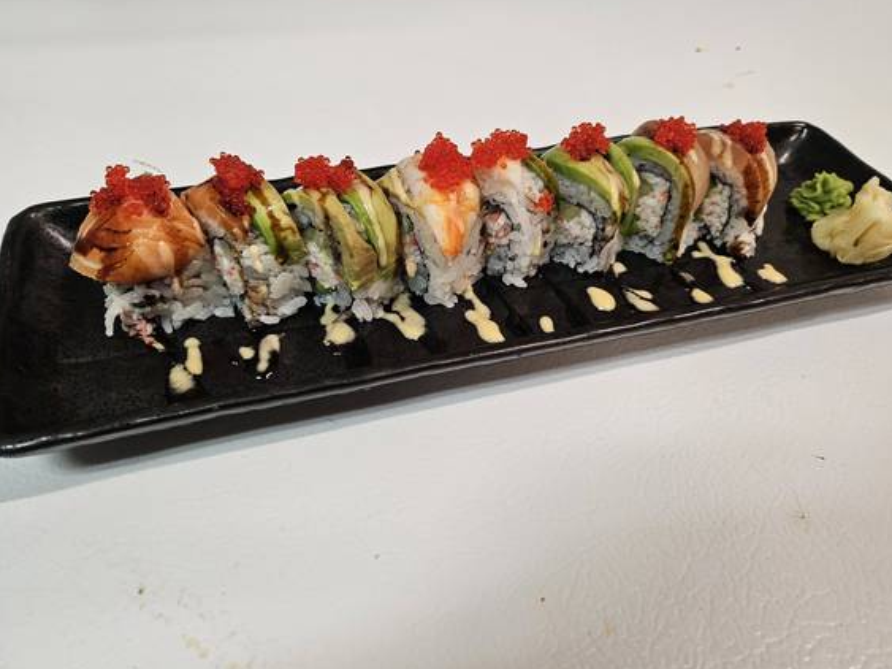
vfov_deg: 54.9
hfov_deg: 69.4
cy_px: 325
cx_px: 452
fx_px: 644
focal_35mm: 25
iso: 400
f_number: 1.8
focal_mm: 5
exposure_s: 1/120
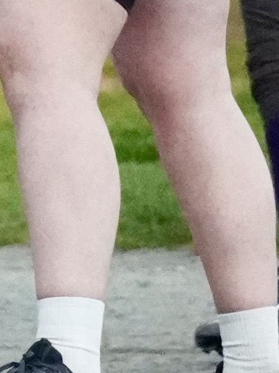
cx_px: 144
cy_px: -377
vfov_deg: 1.1
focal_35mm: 1839
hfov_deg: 0.8
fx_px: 19775
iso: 5000
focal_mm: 258
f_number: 6.3
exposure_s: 1/2000
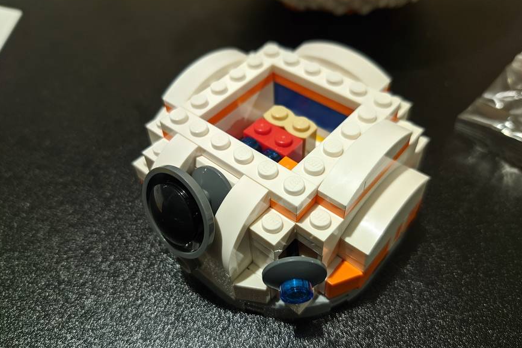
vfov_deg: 46.4
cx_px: 257
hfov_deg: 65.5
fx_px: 406
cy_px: 185
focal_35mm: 28
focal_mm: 4.75
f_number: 1.65
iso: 885
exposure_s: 1/25
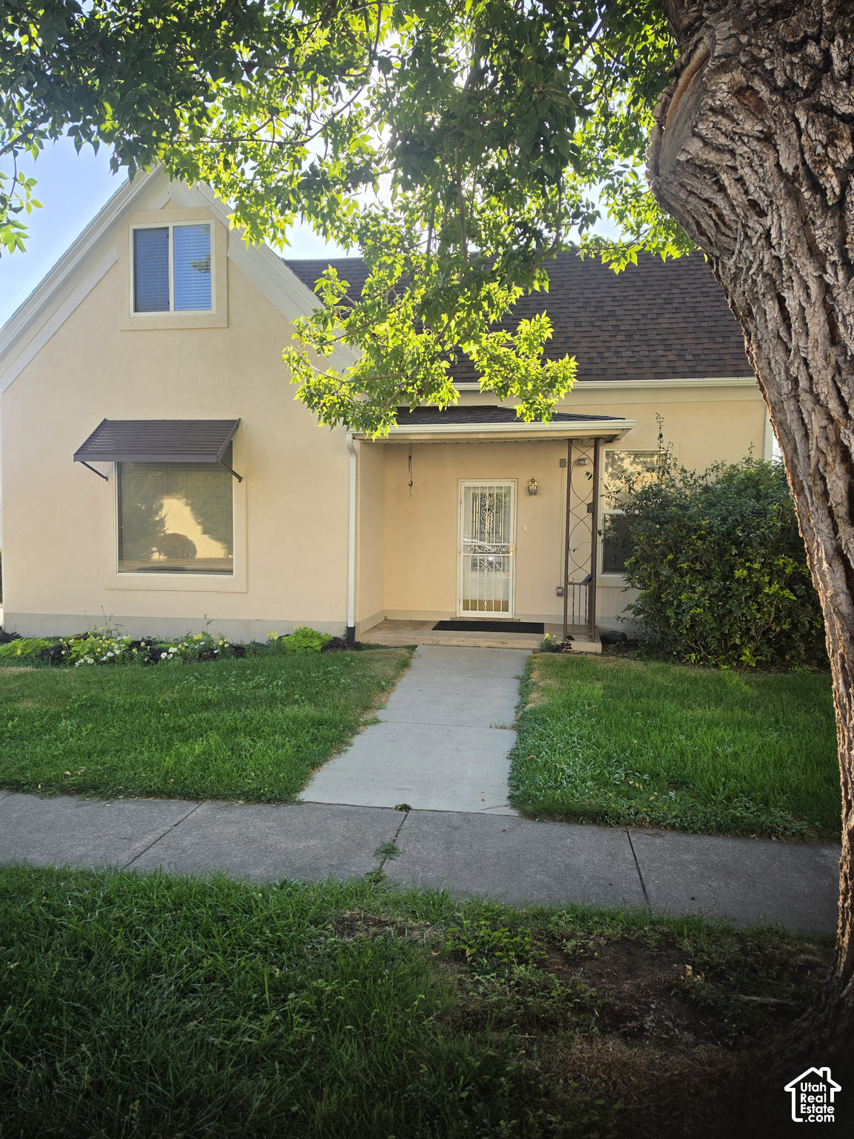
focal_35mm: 23
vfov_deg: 73.9
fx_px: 757
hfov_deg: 58.9
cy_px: 570
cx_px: 427
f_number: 1.4
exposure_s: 1/2913
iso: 64
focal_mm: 6.5
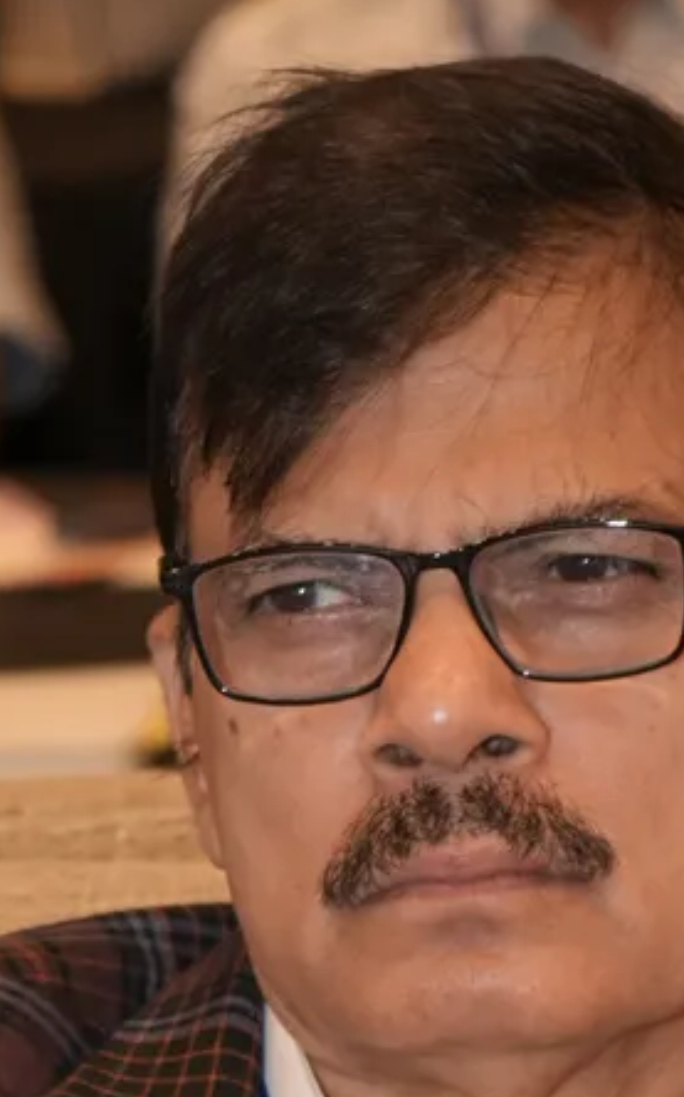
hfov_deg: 4.4
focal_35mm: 300
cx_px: 410
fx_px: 8959
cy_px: 2009
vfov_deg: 6.8
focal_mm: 68
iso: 800
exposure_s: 1/160
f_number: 4
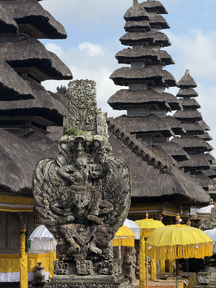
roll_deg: -0.4
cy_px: 144
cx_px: 108
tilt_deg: +4.7
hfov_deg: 12.3
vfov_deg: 16.4
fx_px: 998
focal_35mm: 120
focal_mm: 15.66
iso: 50
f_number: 2.8
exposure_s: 1/776
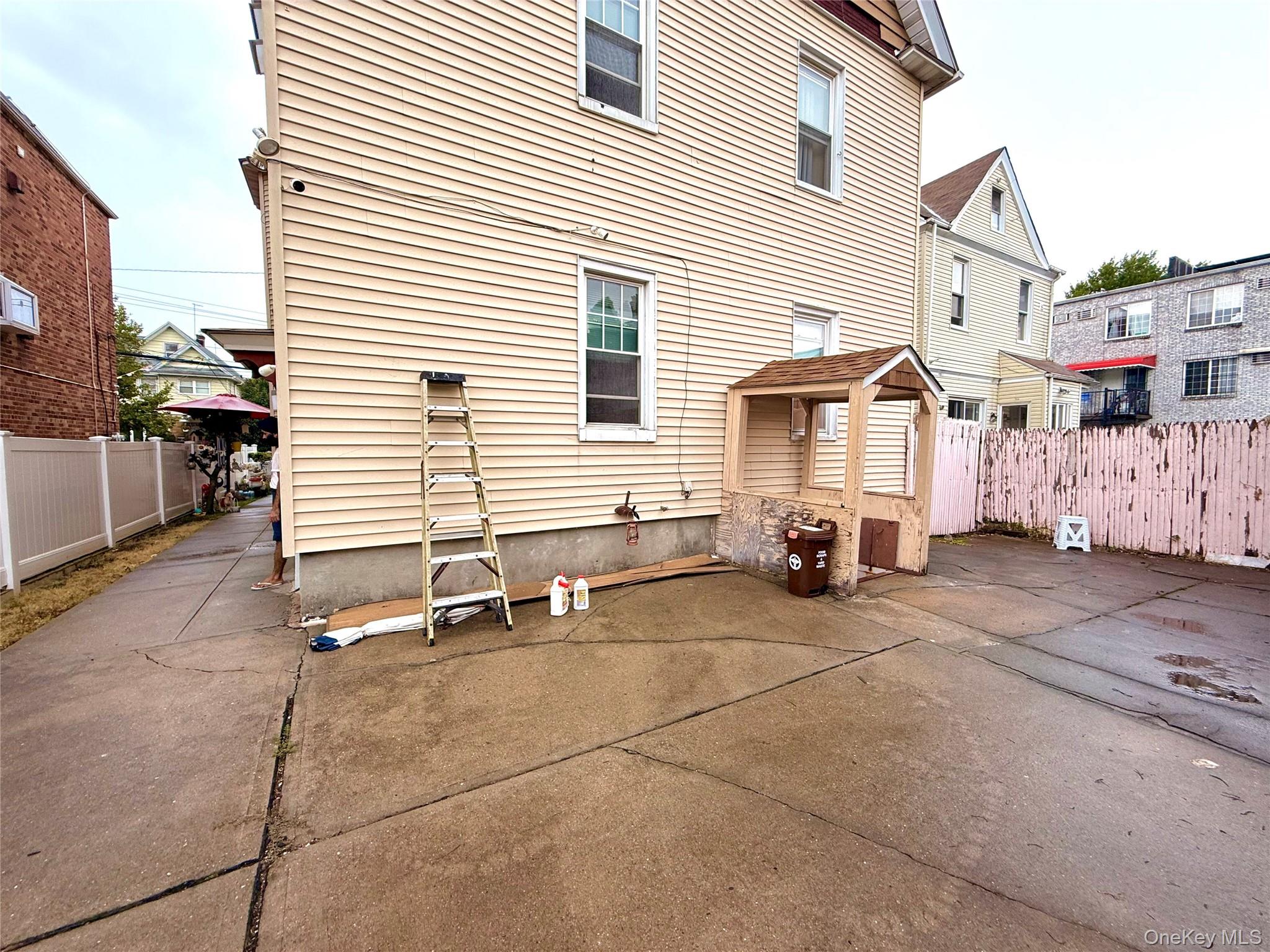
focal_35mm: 14
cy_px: 476
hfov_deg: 102.1
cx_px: 635
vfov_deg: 85.7
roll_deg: -0.2
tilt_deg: -2.6
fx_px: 514
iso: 64
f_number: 2.2
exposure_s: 1/99
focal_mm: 2.22
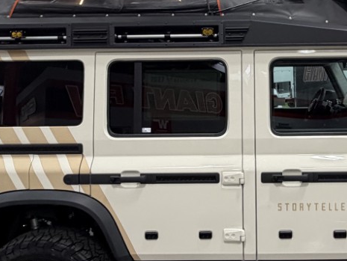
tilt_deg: -1.9
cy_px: 88
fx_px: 421
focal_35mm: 42
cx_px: 248
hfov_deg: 43.7
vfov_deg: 34.1
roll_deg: +2.5
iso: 250
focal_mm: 2.22
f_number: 2.2
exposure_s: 1/60
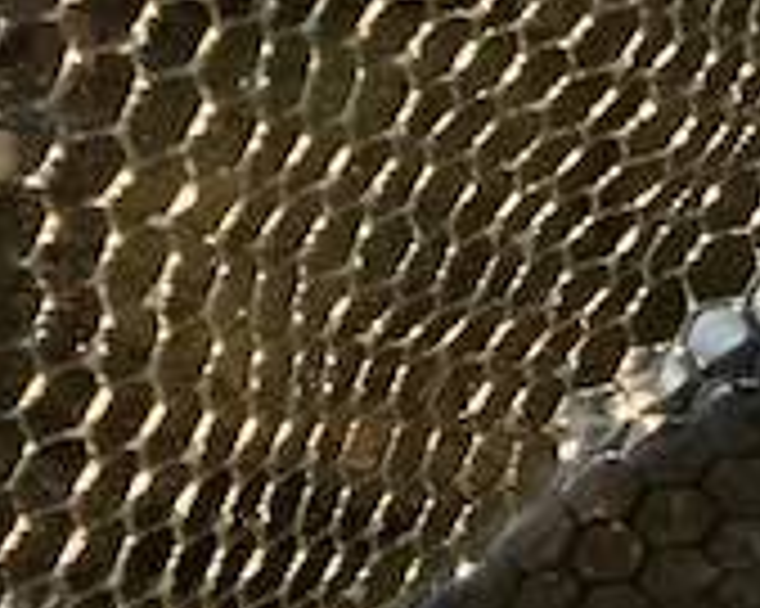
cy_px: 1347
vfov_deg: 6.5
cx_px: 2374
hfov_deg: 7.4
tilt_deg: -71.6
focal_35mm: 227
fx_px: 5103
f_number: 1.8
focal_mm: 3.99
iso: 32
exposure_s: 1/100
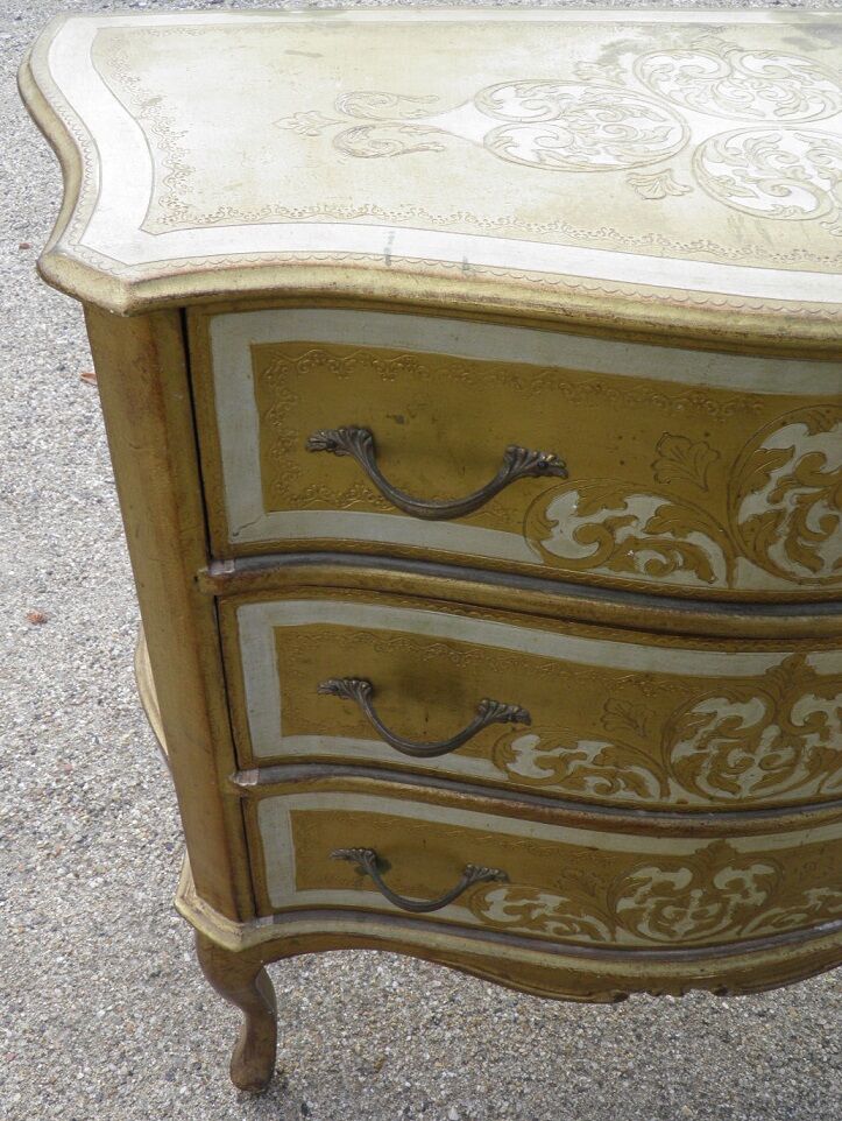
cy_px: 560
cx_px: 421
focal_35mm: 30
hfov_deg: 46.9
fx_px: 972
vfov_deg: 59.9
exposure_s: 1/60
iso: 50
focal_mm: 5.5
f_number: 5.9
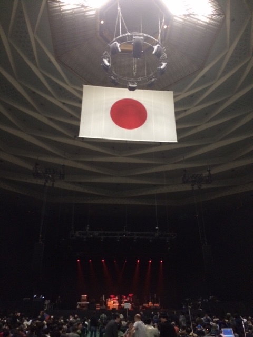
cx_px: 126
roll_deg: +2.2
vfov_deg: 61.7
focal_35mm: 29
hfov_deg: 48.2
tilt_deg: +24.8
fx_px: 283
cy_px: 168
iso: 320
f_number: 2.2
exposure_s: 1/15
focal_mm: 4.15
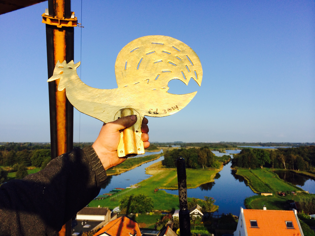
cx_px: 158
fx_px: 273
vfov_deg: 46.8
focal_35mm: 30
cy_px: 118
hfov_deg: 60.0
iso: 32
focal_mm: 4.12
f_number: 2.2
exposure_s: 1/2415
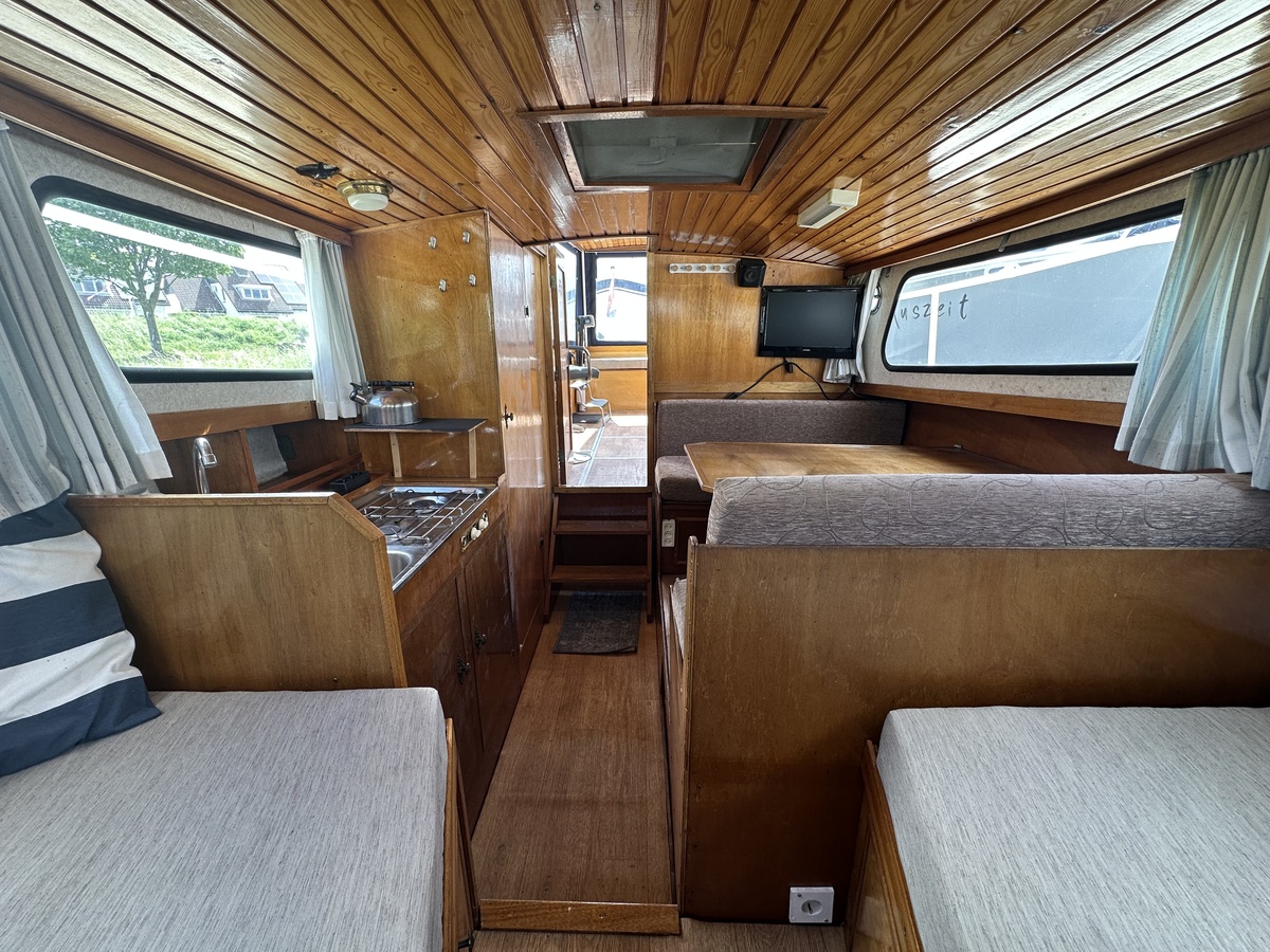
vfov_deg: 85.7
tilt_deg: -16.5
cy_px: 476
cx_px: 635
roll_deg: +0.3
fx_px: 514
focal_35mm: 14
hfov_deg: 102.1
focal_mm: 2.22
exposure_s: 1/99
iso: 50
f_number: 2.2
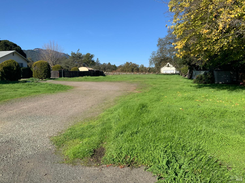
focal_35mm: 29
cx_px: 122
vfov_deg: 48.2
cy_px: 92
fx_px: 205
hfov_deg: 61.7
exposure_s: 1/1912
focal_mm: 3
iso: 16
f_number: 1.8
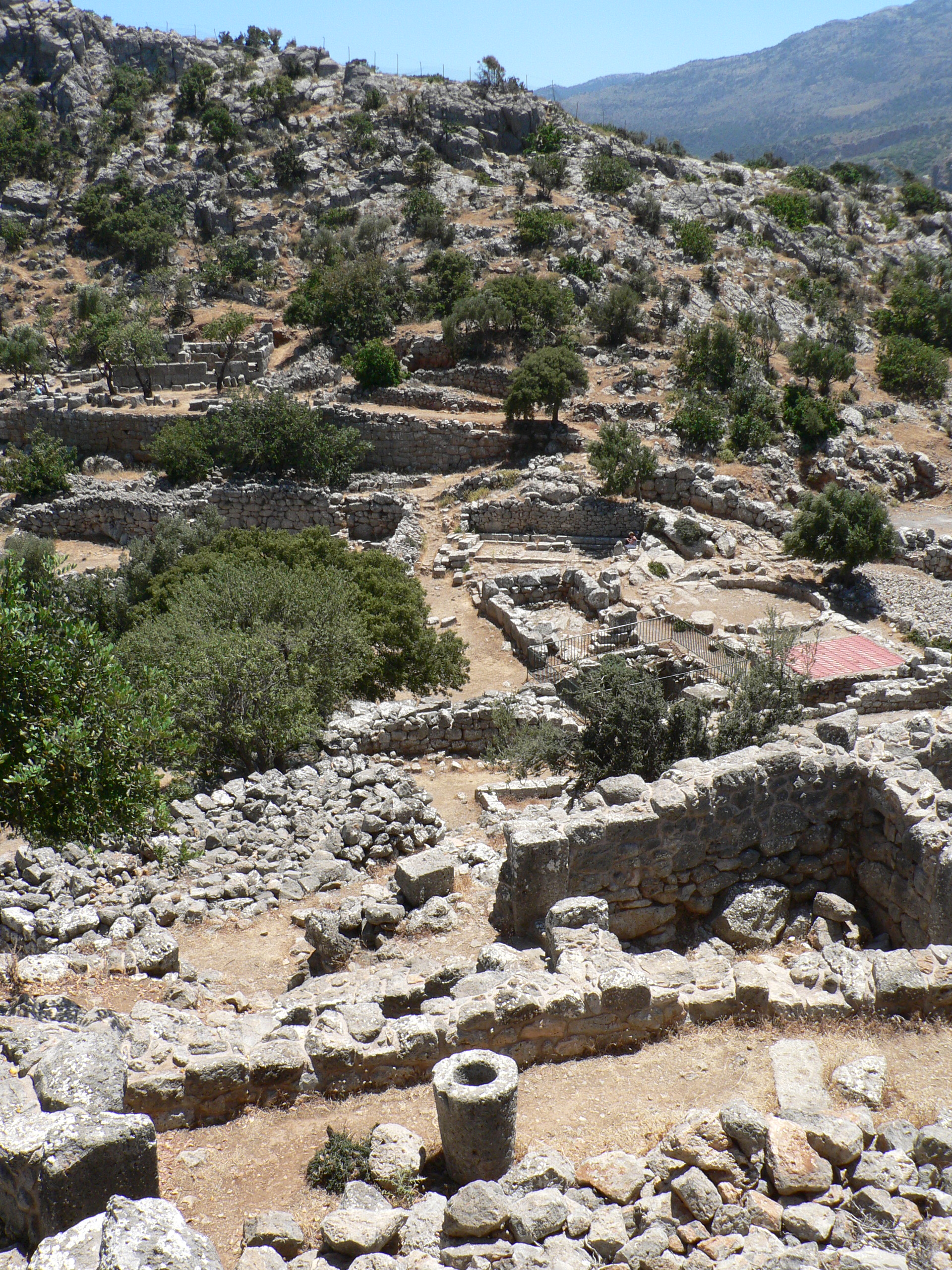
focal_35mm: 36
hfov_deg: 39.7
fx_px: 1320
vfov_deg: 51.4
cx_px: 476
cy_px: 635
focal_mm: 6
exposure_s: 1/400
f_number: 5.6
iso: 100
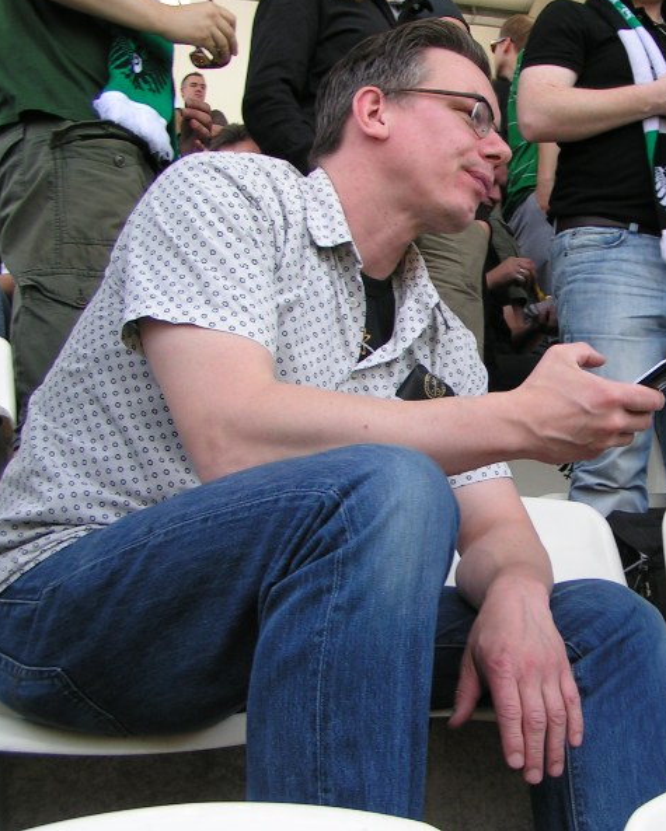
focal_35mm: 50
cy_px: 412
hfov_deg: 29.4
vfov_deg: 37.3
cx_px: 552
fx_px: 1231
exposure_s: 1/125
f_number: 4.5
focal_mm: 5.8
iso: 50
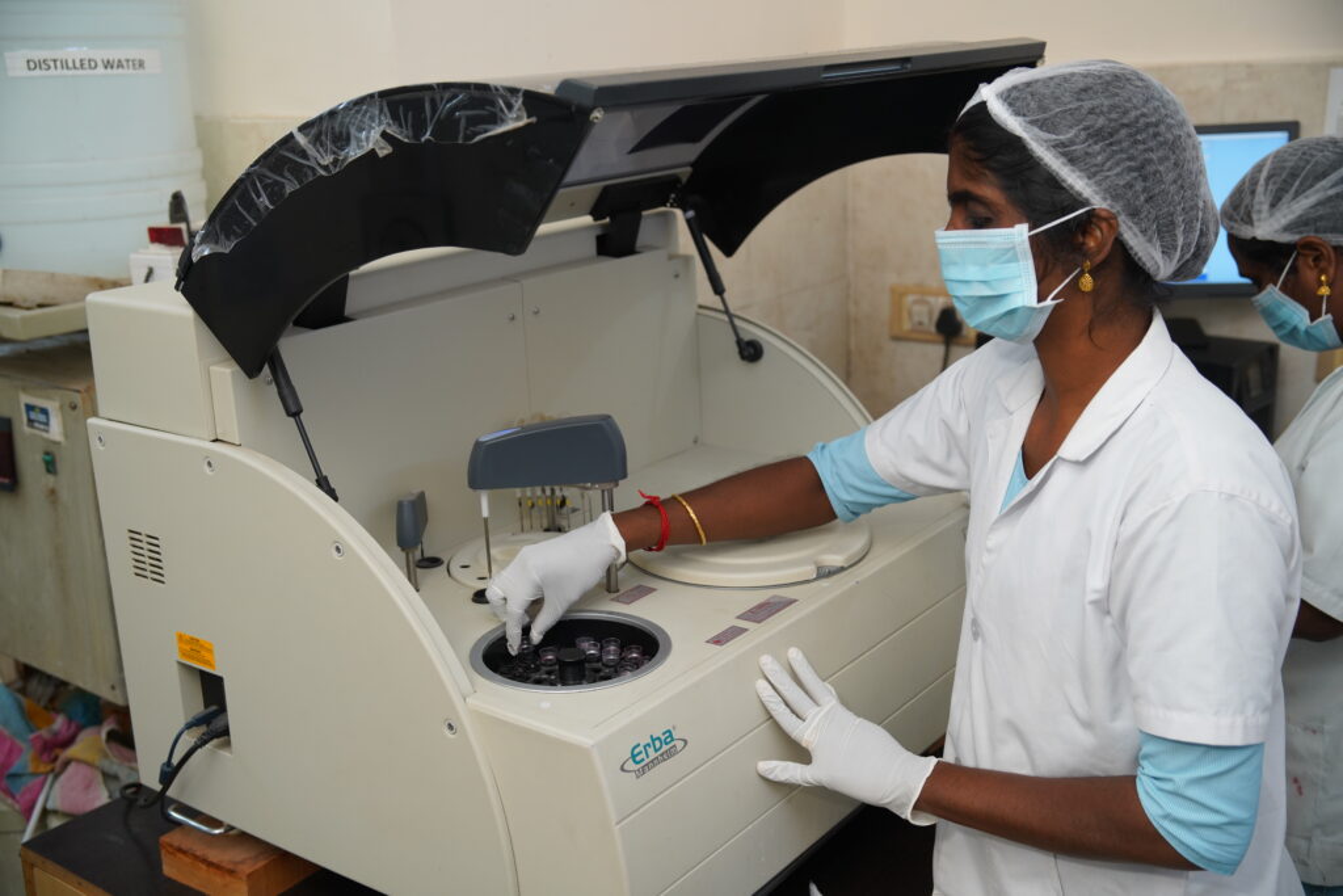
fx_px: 1511
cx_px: 672
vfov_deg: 33.0
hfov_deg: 47.9
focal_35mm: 40
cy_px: 448
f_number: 4
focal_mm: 40.5
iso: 800
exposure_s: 1/125
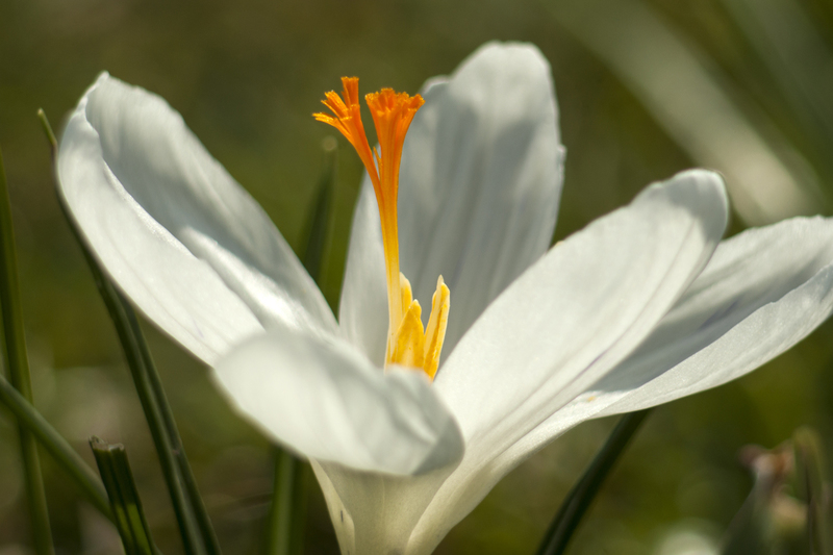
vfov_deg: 5.1
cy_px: 278
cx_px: 416
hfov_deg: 7.6
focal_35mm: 270
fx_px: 6246
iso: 100
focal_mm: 180
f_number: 5.6
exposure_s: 1/400
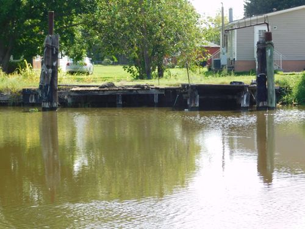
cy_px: 114
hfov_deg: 13.3
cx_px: 152
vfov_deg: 10.0
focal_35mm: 148
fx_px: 1304
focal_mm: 26.3
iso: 125
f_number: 5.1
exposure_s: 1/200
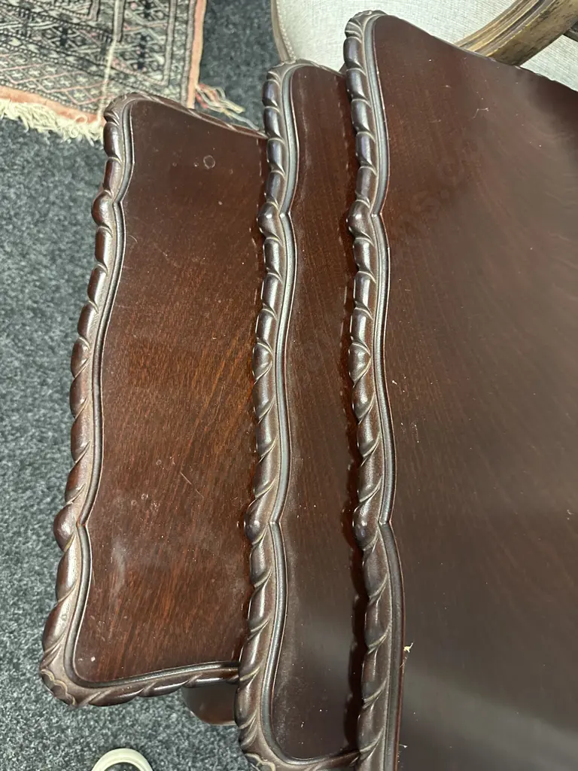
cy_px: 386
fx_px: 534
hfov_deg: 56.8
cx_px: 289
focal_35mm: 24
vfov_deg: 71.6
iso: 640
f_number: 1.78
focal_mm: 6.86
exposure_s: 1/33
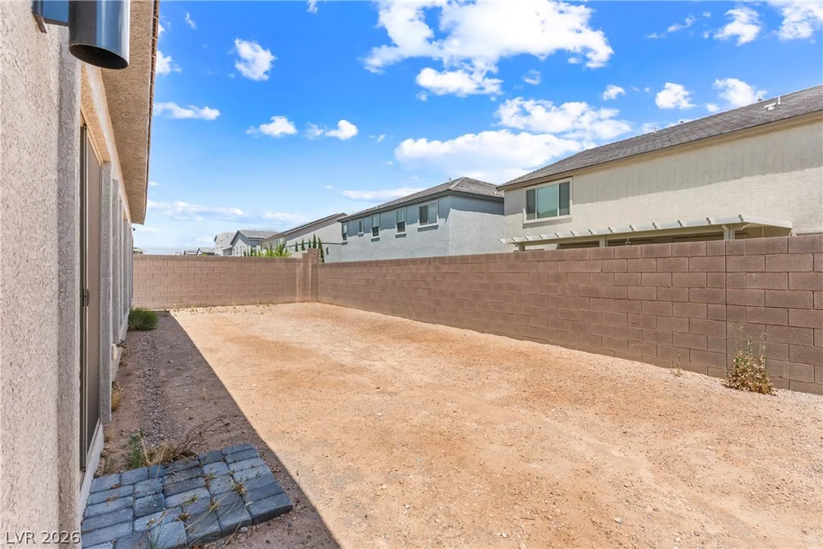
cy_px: 274
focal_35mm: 17
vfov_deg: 70.5
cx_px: 412
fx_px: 389
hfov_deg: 93.3
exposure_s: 1/8000
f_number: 8
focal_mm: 17
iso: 400
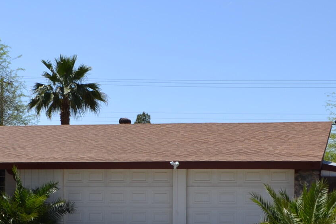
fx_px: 690
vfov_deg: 18.2
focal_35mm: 74
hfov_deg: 27.2
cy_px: 181
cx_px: 120
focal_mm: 18
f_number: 8
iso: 100
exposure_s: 1/250
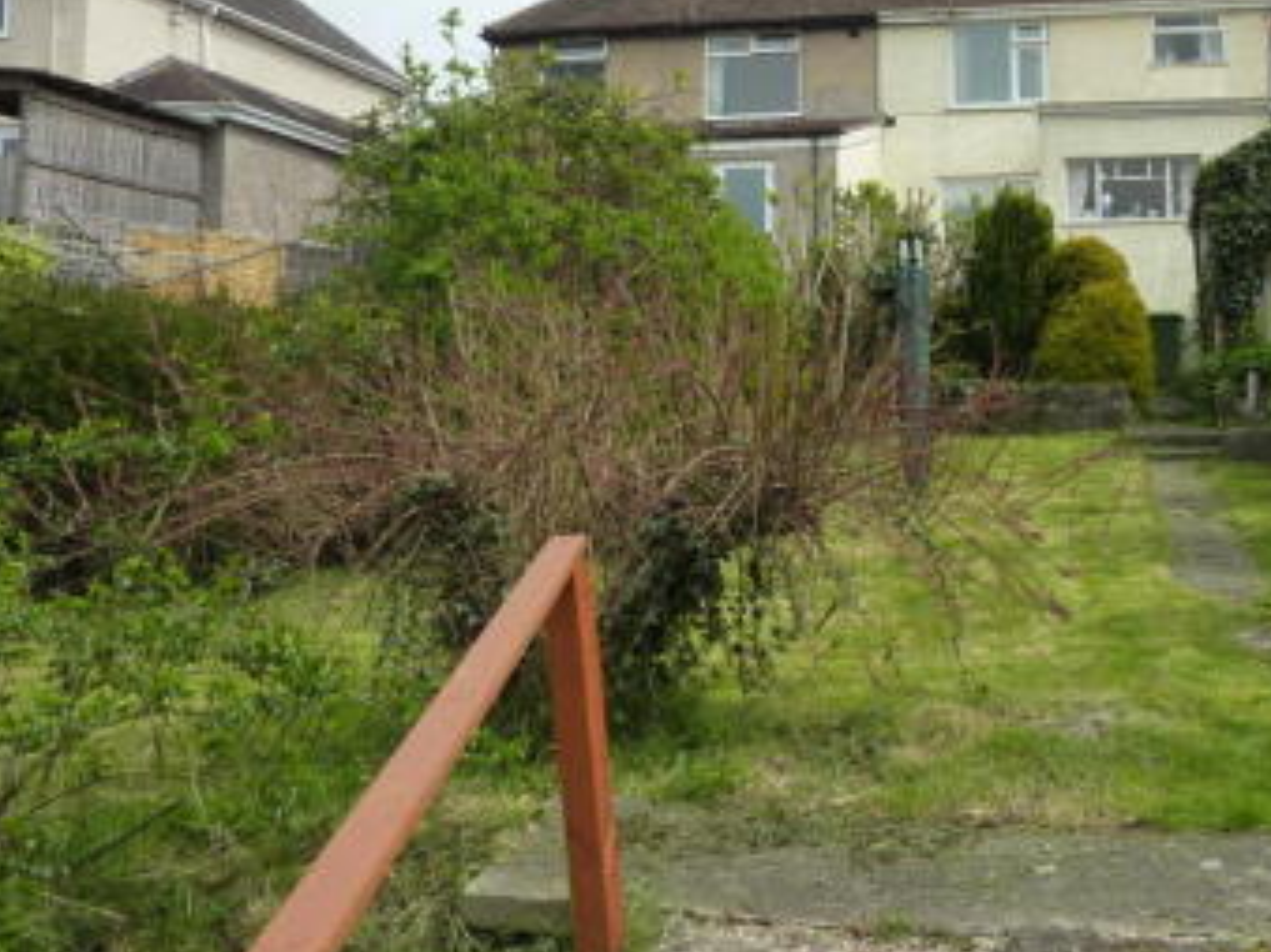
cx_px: 943
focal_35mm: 43
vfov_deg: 33.2
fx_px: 1578
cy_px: 287
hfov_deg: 42.6
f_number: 4
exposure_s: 1/500
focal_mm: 4.1
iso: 125
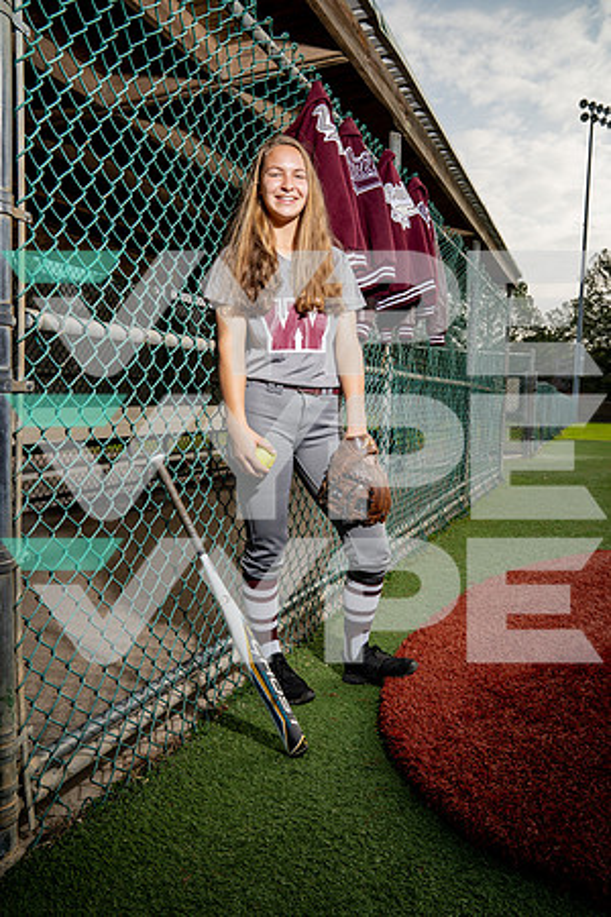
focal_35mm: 27
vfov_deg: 67.4
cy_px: 458
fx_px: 687
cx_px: 306
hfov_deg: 47.9
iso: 100
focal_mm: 27
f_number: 8
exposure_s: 1/250
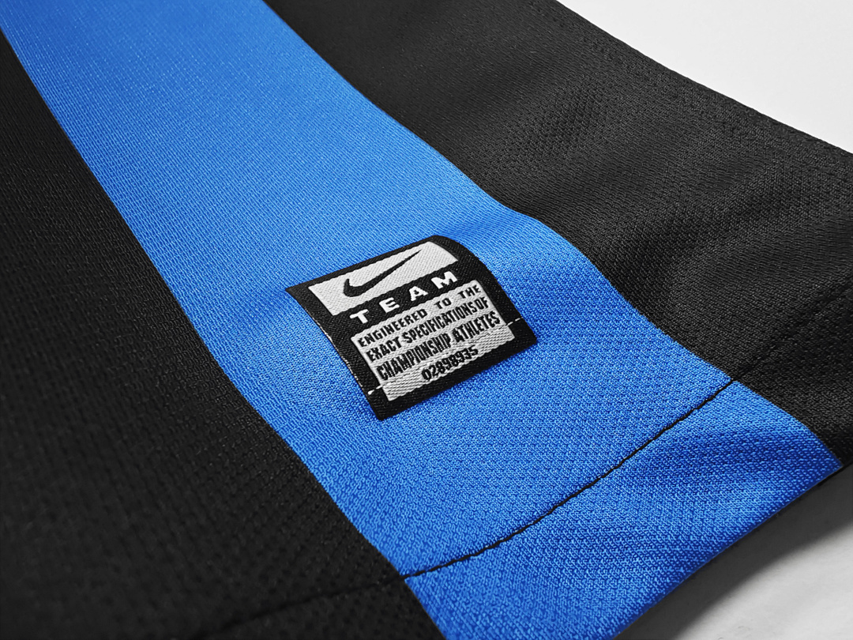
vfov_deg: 58.9
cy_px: 320
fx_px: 567
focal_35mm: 23
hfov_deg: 73.9
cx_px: 426
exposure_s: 1/50
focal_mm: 2.59
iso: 85
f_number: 2.2
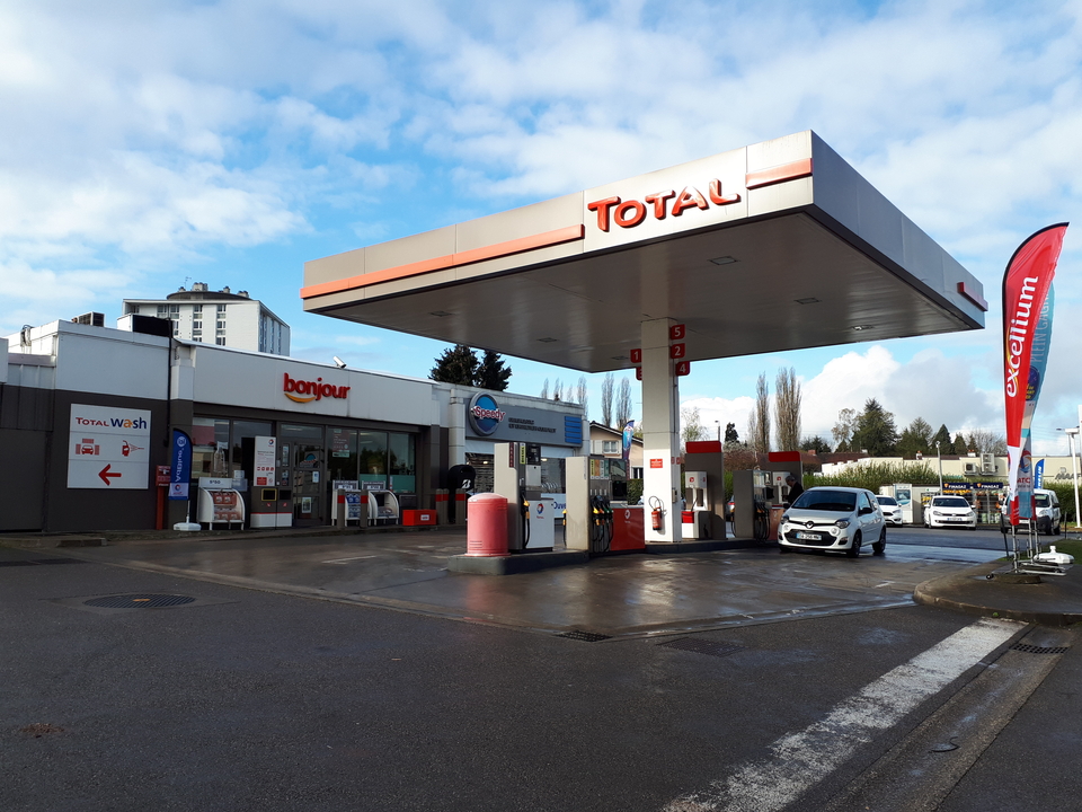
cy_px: 406
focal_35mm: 27
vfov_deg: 51.4
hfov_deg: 65.3
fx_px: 844
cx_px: 541
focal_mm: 3.6
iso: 40
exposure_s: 1/751
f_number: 1.9
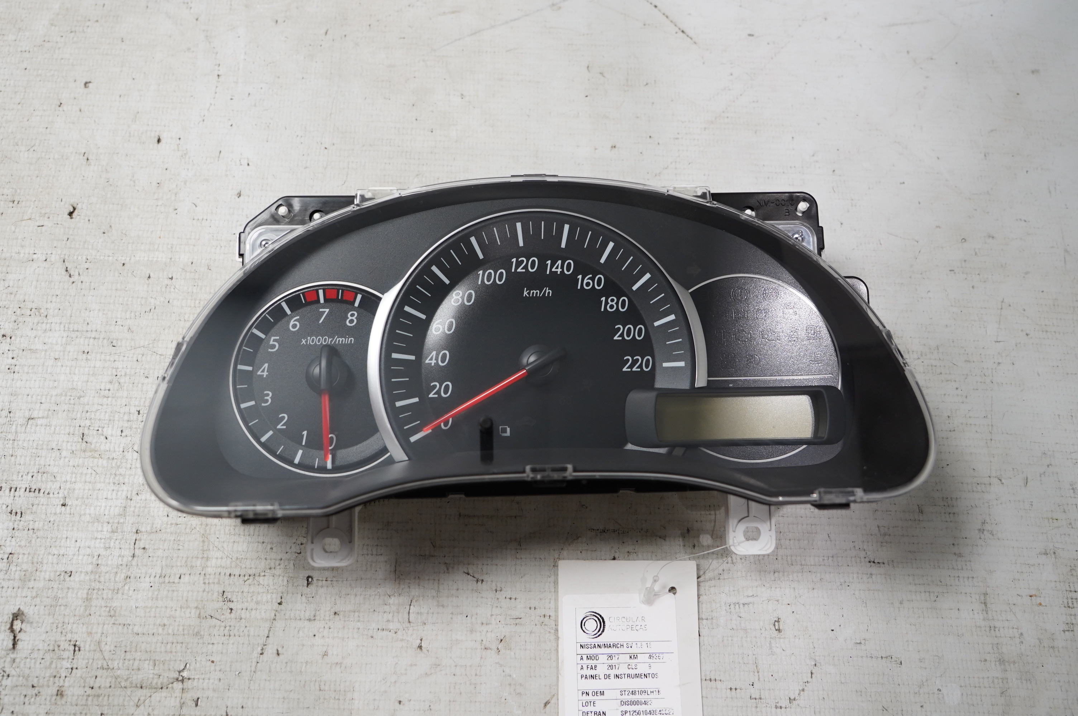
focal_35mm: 31
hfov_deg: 60.3
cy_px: 358
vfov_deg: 42.3
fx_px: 927
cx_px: 539
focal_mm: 21
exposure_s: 1/160
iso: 800
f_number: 4
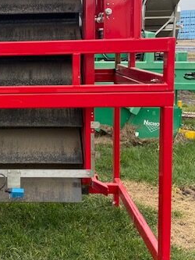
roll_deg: +0.0
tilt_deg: -8.3
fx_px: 375
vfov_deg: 37.9
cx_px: 14
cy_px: 98
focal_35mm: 50
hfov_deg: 27.9
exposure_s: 1/133
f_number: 1.8
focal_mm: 4.25
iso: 32
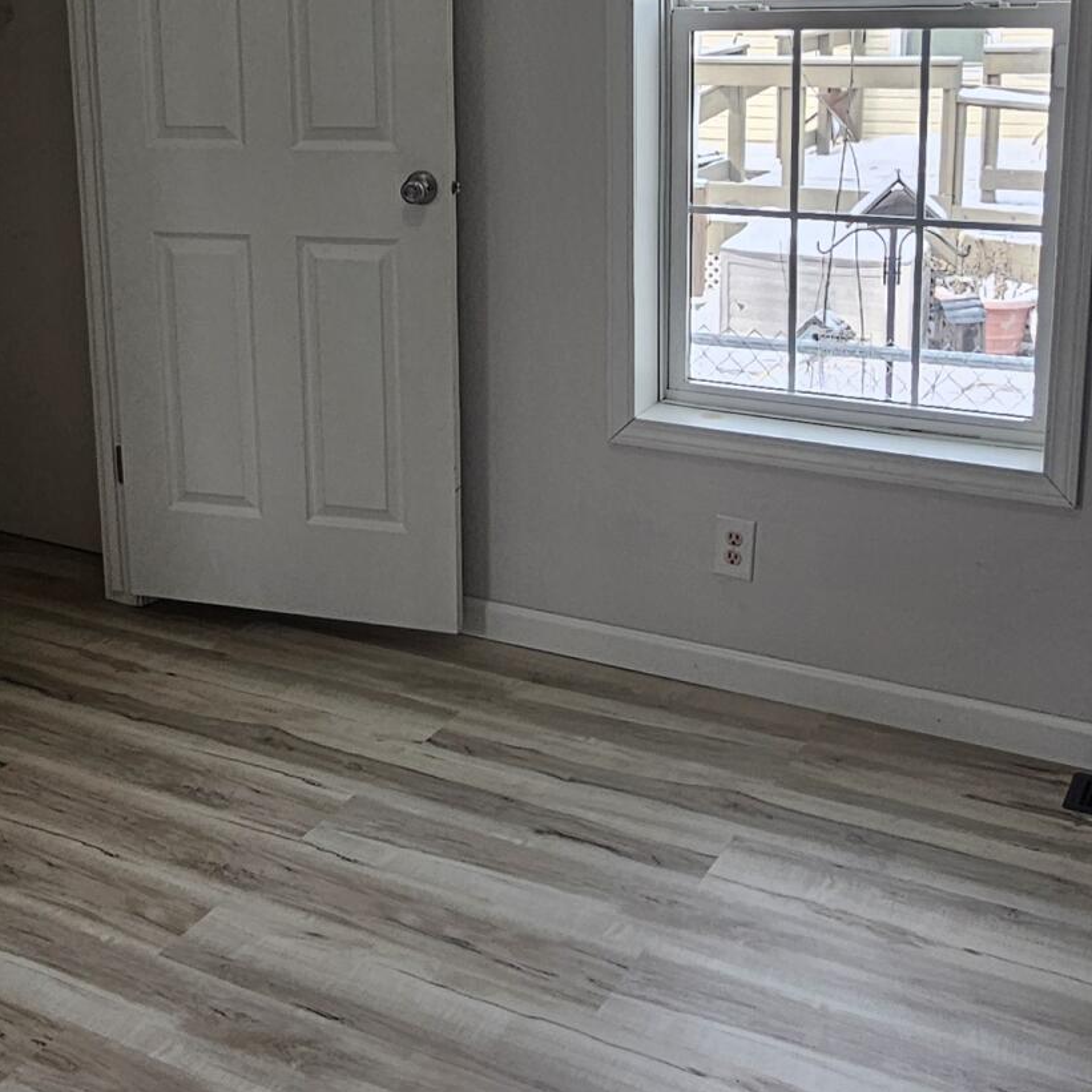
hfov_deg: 39.5
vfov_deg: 39.1
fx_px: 1499
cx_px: 352
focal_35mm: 42
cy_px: 294
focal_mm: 2.2
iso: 50
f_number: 2.2
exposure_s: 1/120
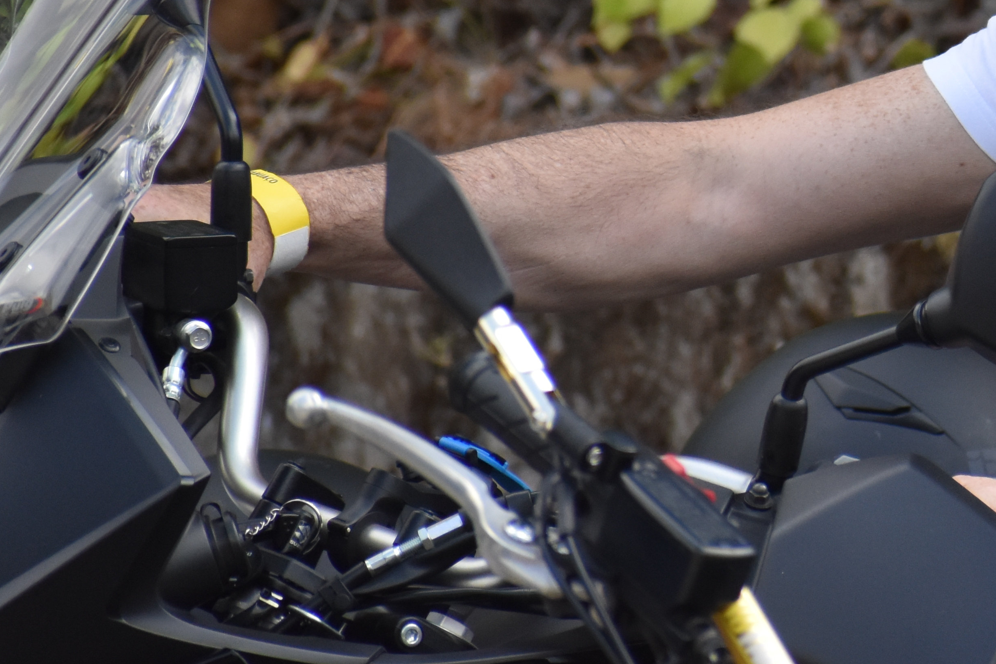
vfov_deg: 1.3
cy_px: -80
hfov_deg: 2.0
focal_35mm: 1027
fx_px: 28411
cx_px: 1122
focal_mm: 280
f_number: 6.3
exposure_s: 1/1000
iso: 800
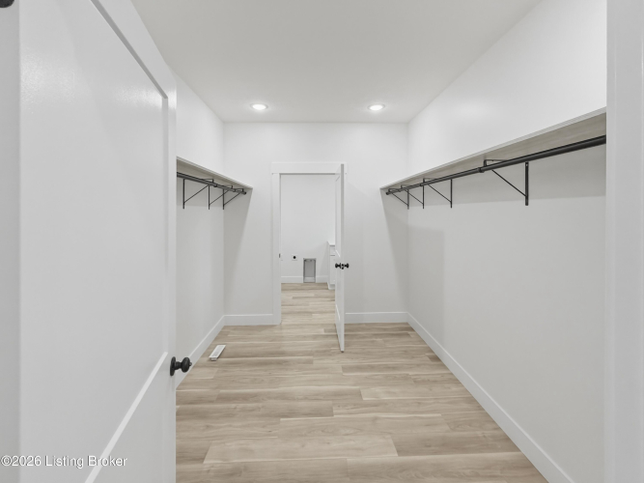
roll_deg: -0.4
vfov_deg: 85.7
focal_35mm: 14
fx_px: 260
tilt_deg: -5.2
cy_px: 242
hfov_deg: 102.1
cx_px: 322
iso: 160
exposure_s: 1/120
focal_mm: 2.2
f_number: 2.2
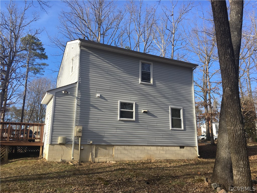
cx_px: 128
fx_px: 215
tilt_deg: +14.0
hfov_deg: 61.7
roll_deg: -0.8
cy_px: 96
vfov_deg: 48.2
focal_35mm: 29
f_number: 2.2
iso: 25
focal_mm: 4.15
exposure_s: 1/596
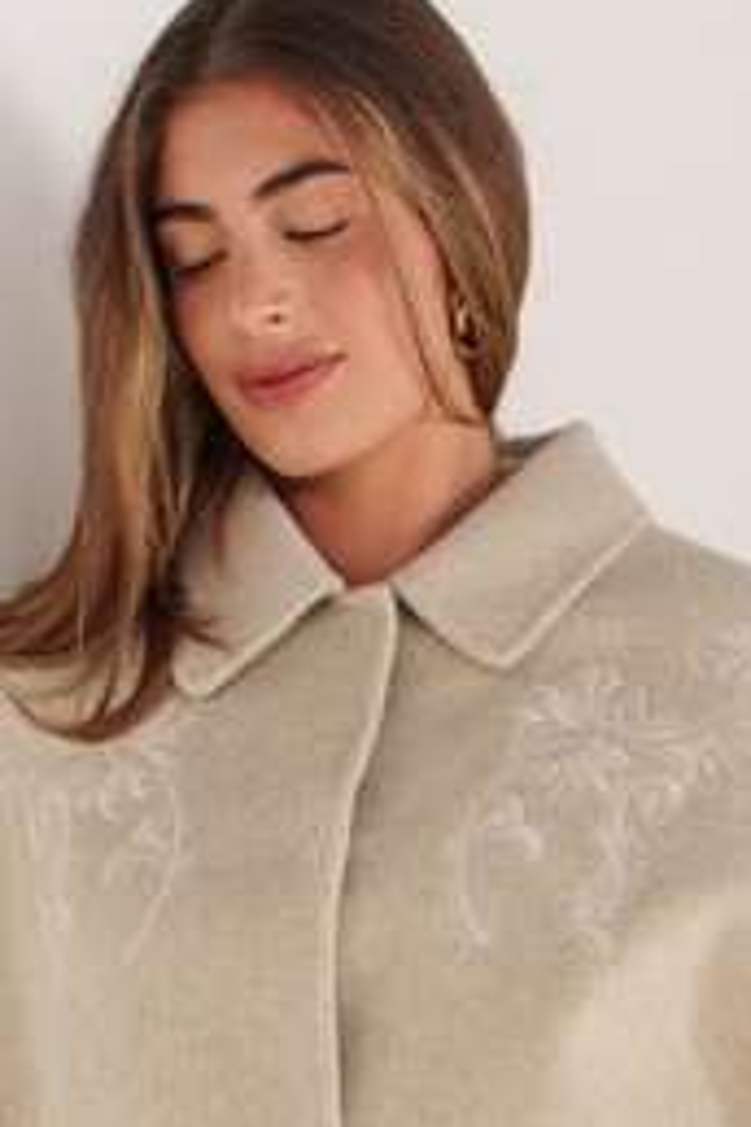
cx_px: 480
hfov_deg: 6.9
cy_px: 1616
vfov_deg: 10.1
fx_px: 6195
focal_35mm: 198
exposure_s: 1/320
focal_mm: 63
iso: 800
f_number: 4
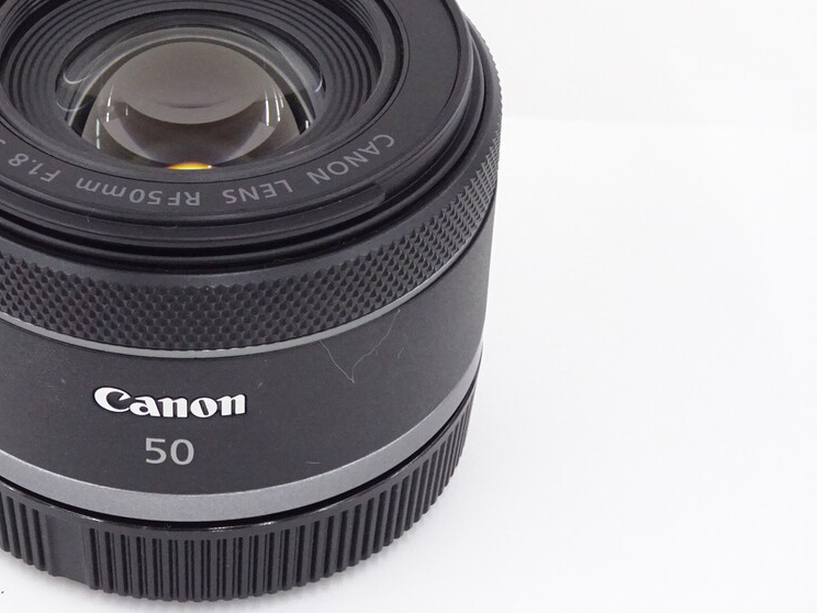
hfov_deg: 19.5
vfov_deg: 14.8
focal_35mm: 100
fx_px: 2360
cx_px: 189
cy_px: 213
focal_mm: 10.59
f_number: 4.5
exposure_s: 1/80
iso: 640
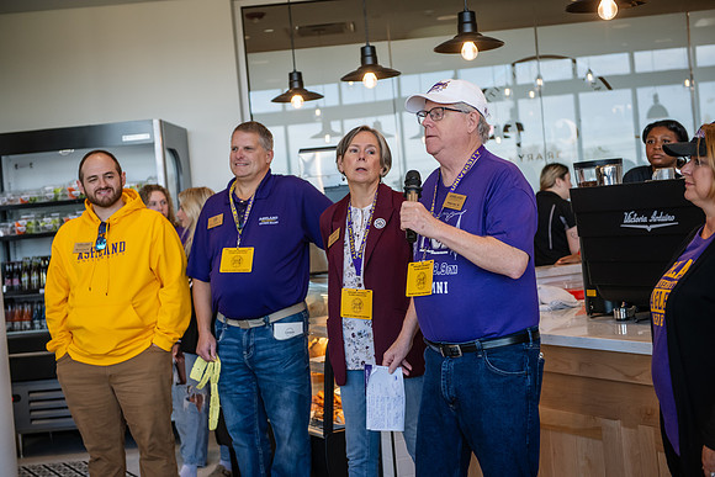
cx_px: 358
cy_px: 238
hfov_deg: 34.5
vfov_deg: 23.4
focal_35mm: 58
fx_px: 1152
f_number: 3.5
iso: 1000
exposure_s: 1/400
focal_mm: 58
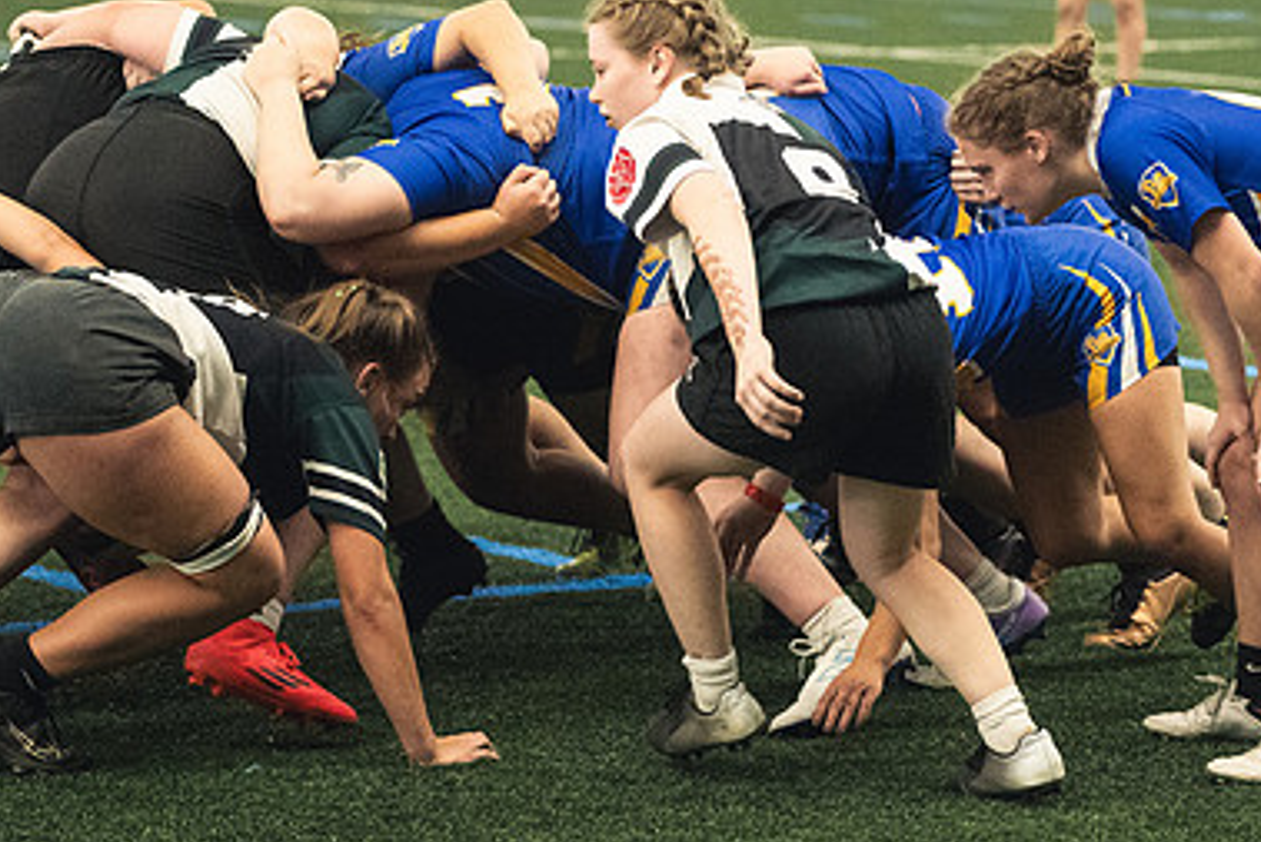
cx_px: 772
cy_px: 240
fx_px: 6587
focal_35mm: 188
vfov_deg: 7.3
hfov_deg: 10.9
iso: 10000
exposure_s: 1/500
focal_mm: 82
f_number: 2.8
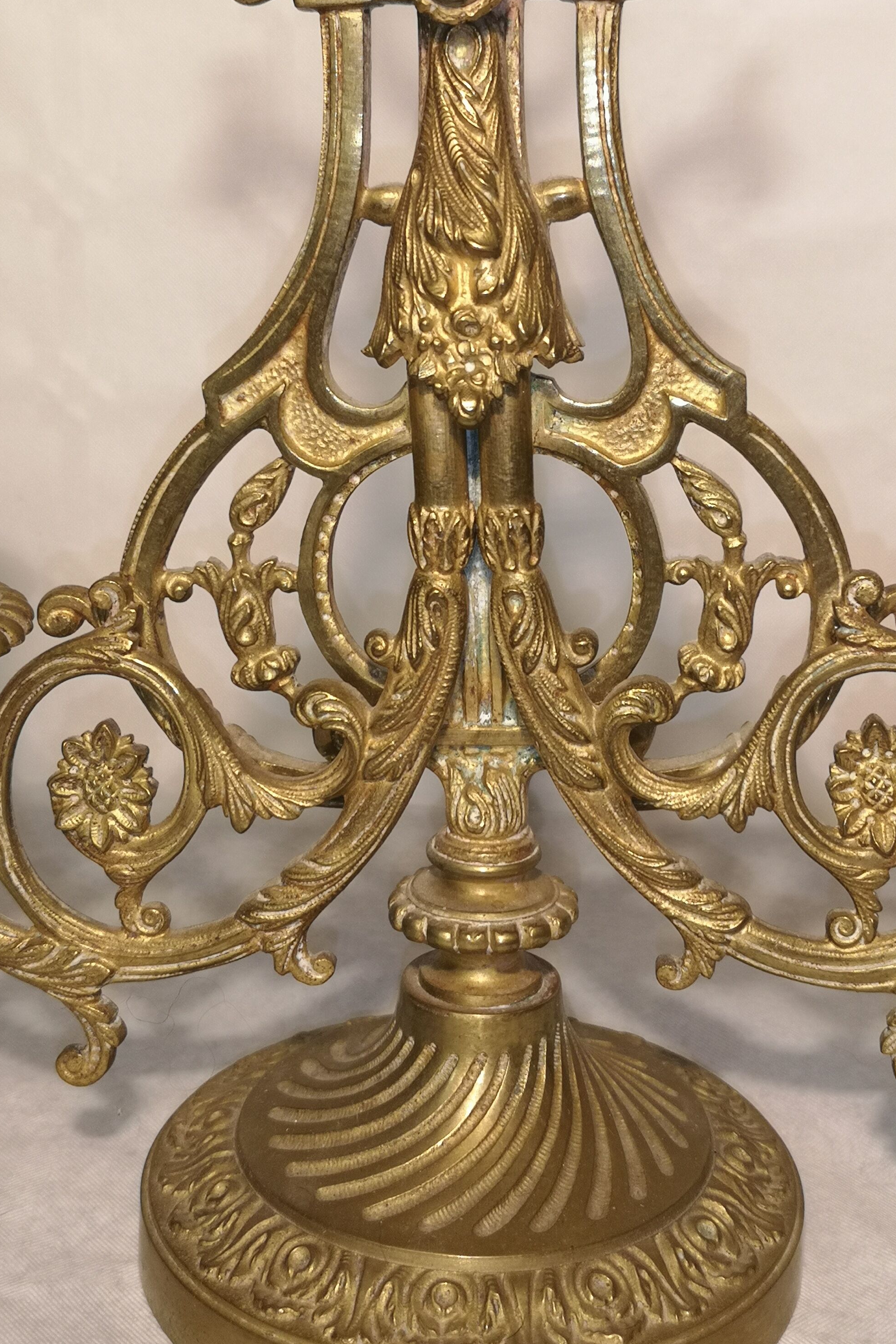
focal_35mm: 49
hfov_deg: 27.5
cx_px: 521
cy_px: 521
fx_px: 1829
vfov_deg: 40.1
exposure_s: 1/50
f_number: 1.8
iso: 80
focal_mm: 3.95
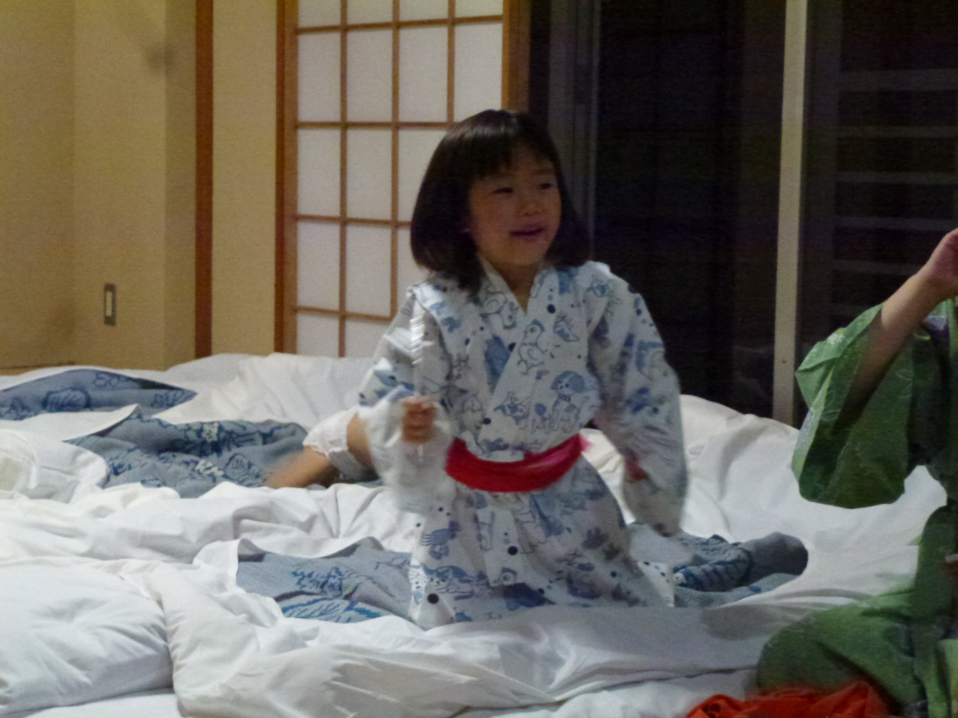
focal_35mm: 76
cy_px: 359
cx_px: 479
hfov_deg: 25.7
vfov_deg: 19.4
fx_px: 2103
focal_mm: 13.6
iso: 1600
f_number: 4.7
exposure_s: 1/50
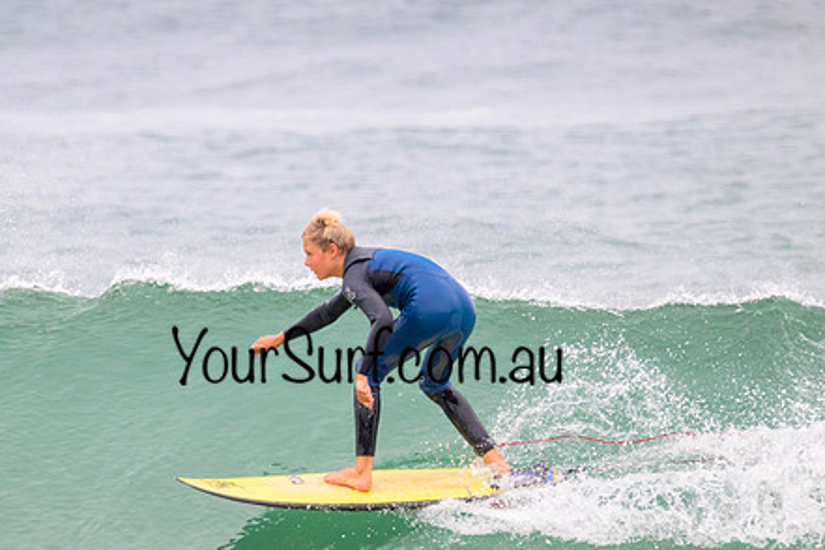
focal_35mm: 1052
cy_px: 340
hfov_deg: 2.0
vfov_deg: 1.3
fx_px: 24106
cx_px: 365
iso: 2000
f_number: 11
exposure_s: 1/2000
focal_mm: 800
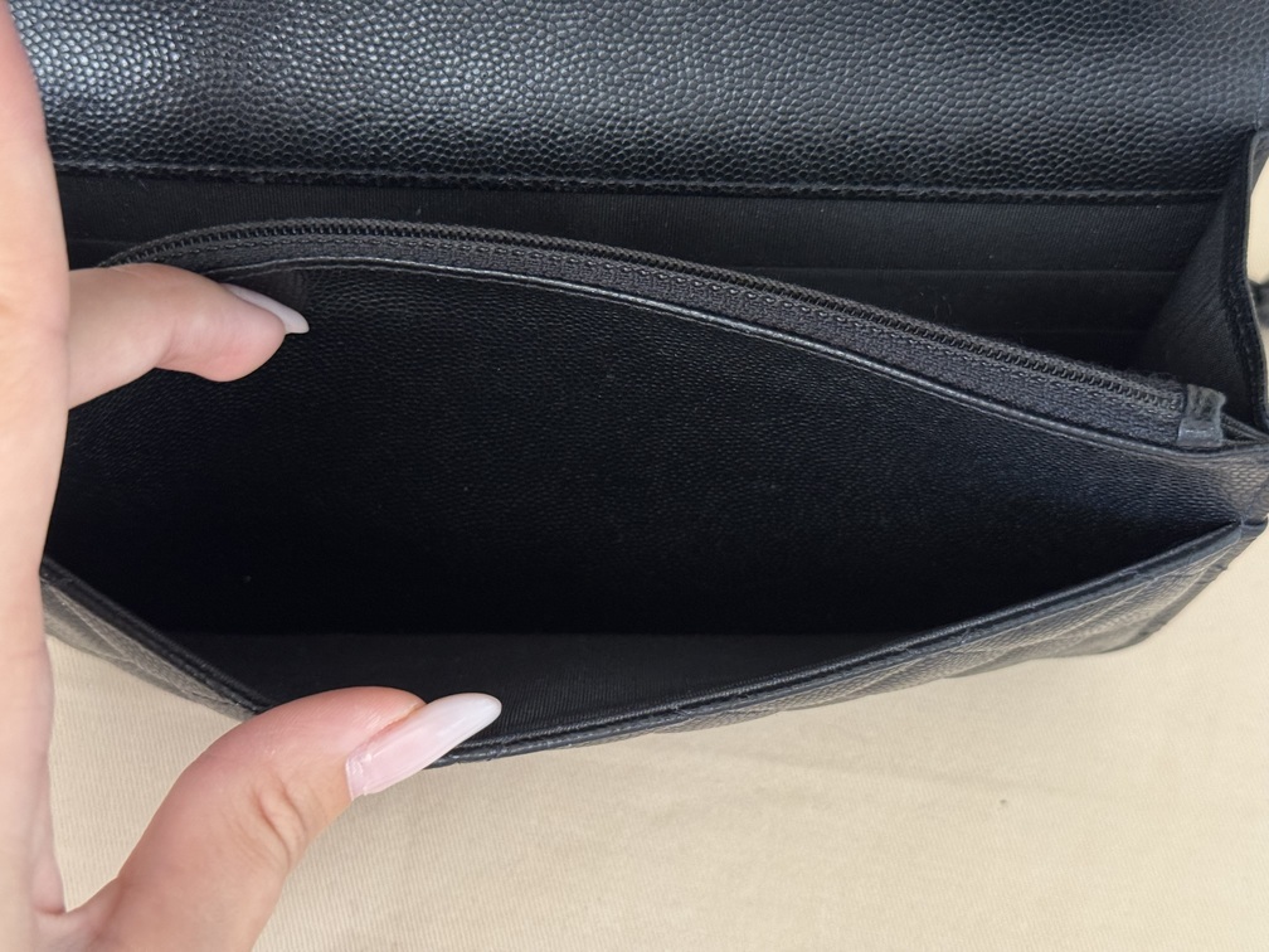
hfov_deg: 39.7
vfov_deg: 30.3
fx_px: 1760
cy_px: 476
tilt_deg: -67.1
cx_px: 634
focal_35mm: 48
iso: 250
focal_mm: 6.76
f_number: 1.78
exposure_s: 1/38
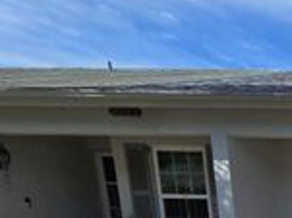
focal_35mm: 43
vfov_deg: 27.7
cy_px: 286
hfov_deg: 27.8
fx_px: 362
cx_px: 447
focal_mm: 2.2
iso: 50
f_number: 2.2
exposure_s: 1/2384
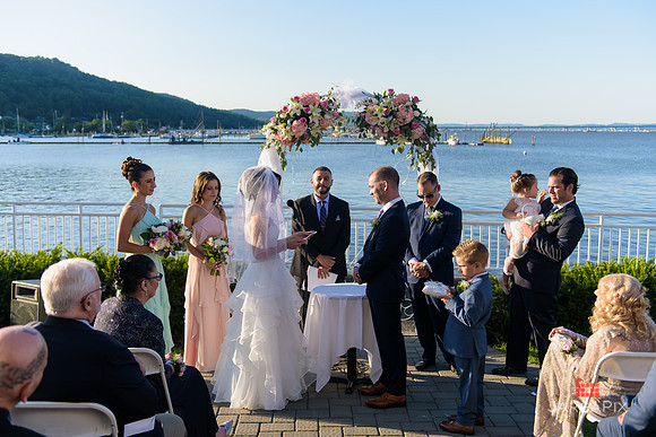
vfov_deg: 35.1
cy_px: 218
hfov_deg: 50.7
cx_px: 328
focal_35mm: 38
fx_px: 693
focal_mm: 38
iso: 200
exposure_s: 1/1600
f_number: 3.2
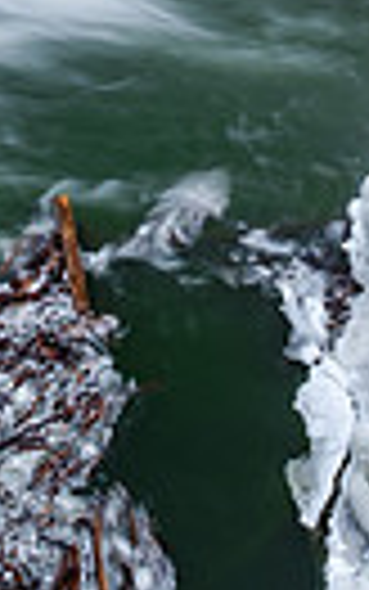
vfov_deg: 19.3
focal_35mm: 94
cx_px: 134
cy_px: -300
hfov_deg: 13.9
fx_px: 1511
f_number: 8
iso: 160
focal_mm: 13.2
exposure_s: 1.8
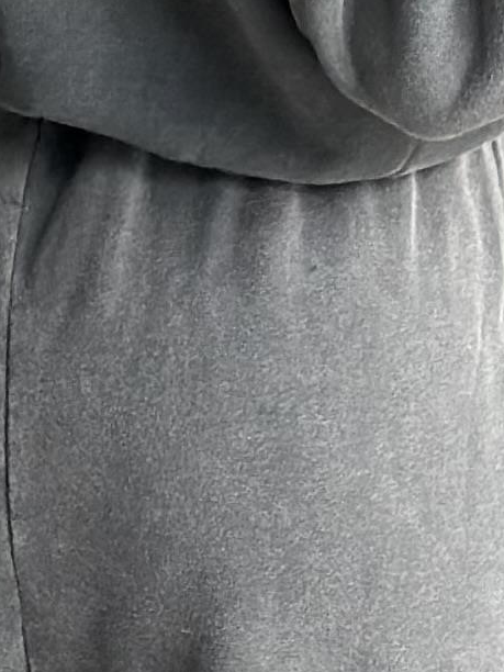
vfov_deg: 6.3
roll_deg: +0.6
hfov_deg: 4.7
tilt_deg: -18.4
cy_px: 538
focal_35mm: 316
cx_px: 49
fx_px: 6135
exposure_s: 1/60
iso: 160
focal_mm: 6.86
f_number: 1.78
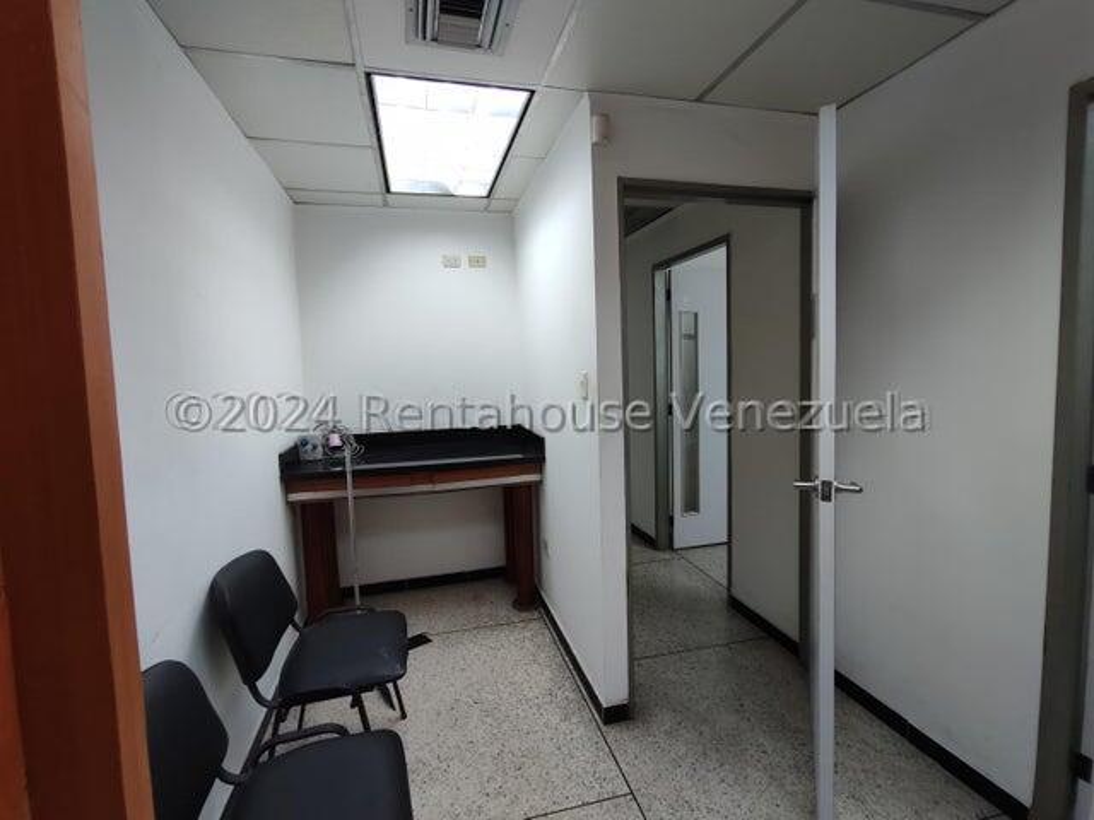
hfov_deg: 106.2
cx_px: 547
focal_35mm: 13
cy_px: 410
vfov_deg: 89.9
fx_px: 411
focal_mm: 1.66
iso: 173
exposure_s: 1/100
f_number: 2.2
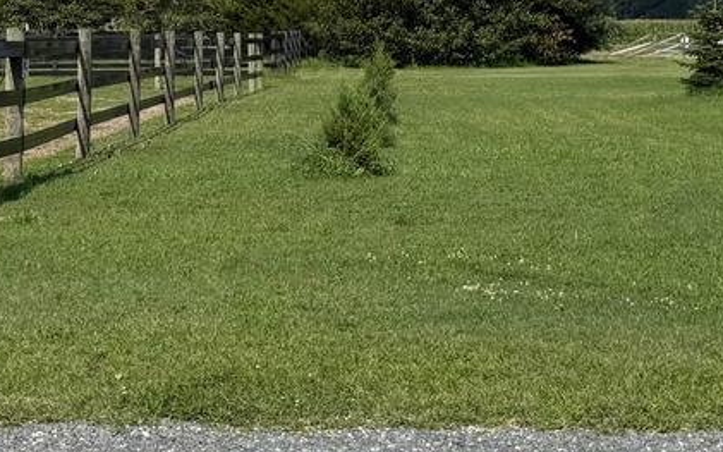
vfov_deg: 14.2
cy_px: -187
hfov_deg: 23.8
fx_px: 1714
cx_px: 333
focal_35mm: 87
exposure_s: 1/6173
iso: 80
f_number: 1.78
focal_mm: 6.76
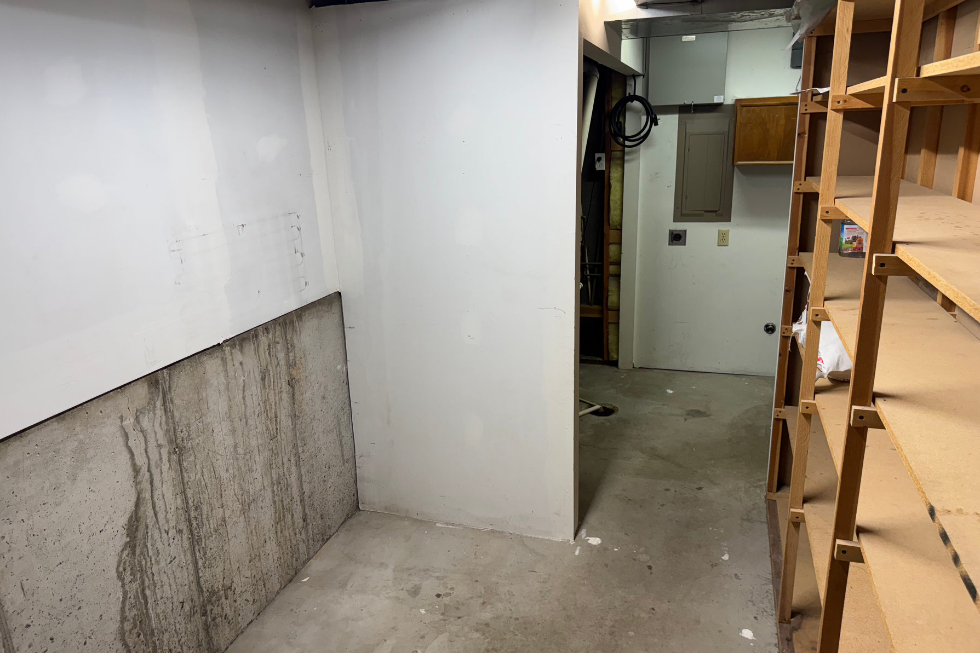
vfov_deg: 51.3
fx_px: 681
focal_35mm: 25
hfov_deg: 71.5
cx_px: 490
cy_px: 325
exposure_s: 1/120
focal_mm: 6.76
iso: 100
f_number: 1.78
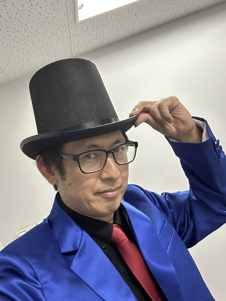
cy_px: 150
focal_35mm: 30
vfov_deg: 60.0
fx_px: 261
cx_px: 113
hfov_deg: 46.8
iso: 320
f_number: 1.9
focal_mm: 2.69
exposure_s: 1/40
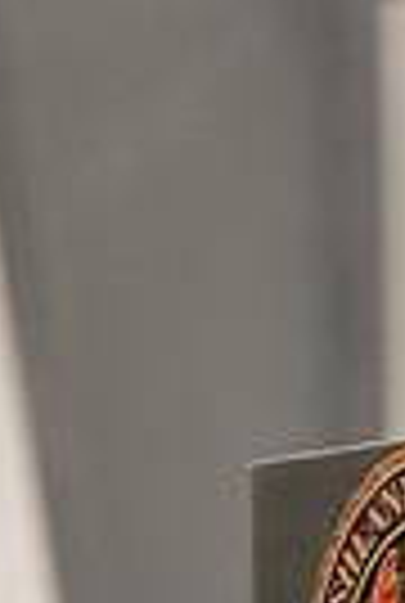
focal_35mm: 527
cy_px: 434
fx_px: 8847
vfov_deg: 3.9
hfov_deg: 2.6
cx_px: 945
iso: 3200
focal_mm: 122
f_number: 3.2
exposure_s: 1/200
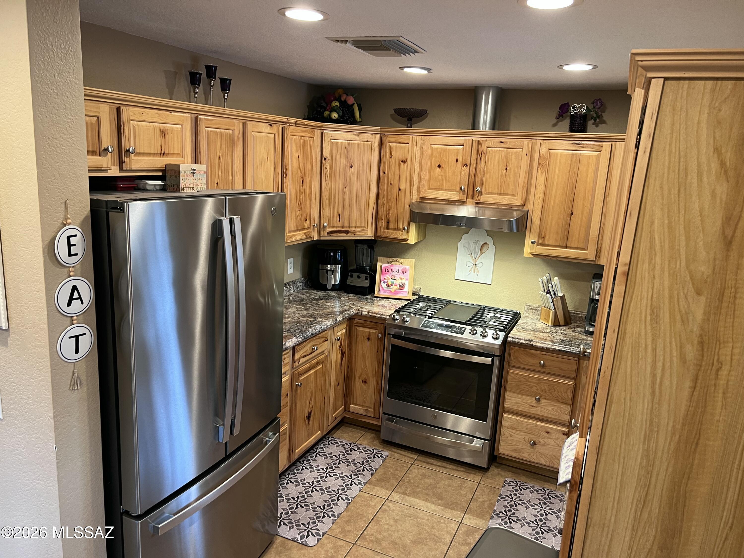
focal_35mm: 26
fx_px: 559
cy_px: 279
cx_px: 372
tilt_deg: -11.7
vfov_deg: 53.1
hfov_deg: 67.3
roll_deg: -4.0
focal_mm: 5.7
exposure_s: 1/60
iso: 100
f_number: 1.5
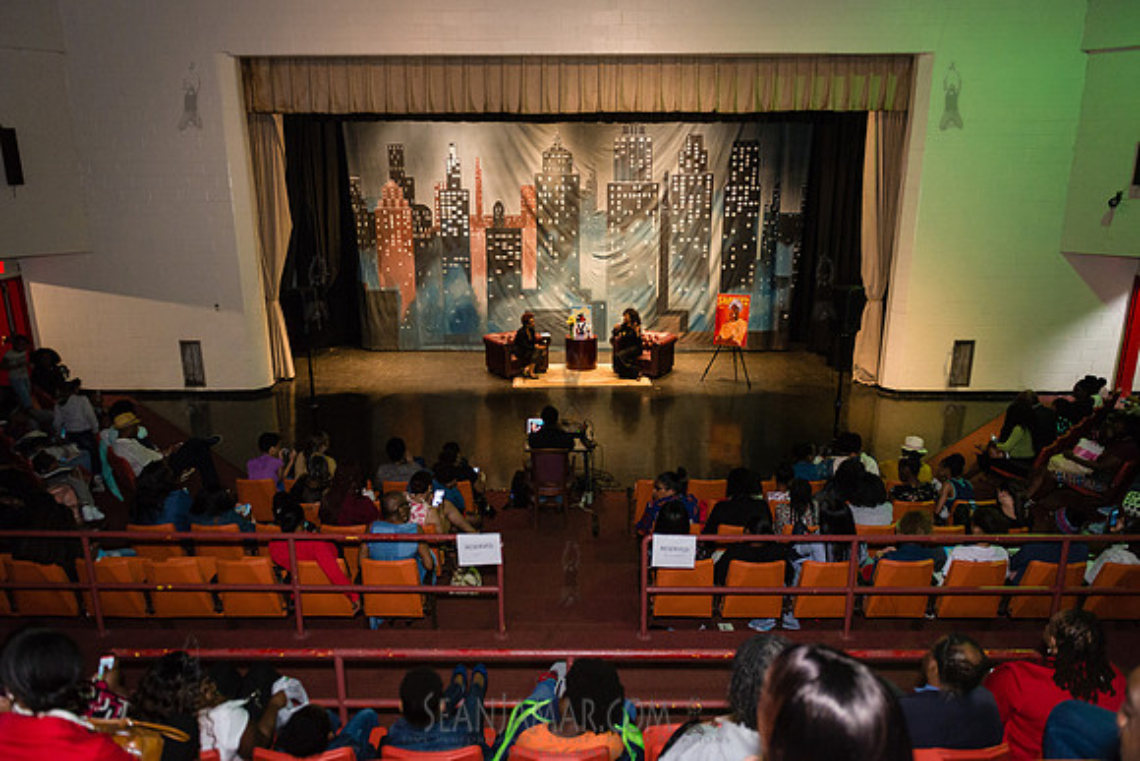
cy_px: 380
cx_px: 570
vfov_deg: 52.1
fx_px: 778
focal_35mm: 25
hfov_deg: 72.5
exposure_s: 1/320
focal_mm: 24
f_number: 3.2
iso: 3200
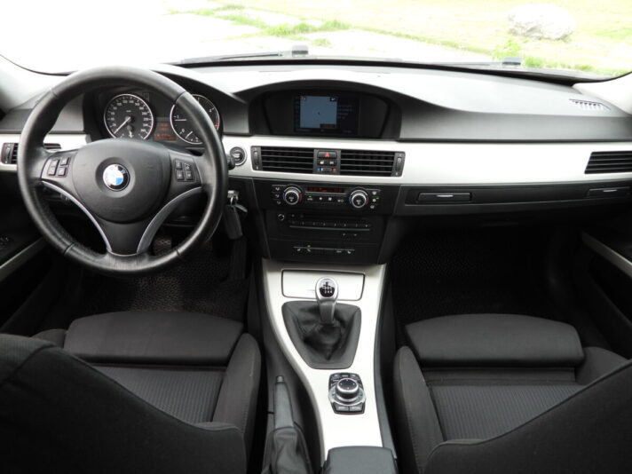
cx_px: 316
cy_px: 237
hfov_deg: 71.6
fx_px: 438
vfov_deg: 56.8
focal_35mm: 24
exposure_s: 1/125
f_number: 2.8
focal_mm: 4.3
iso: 100
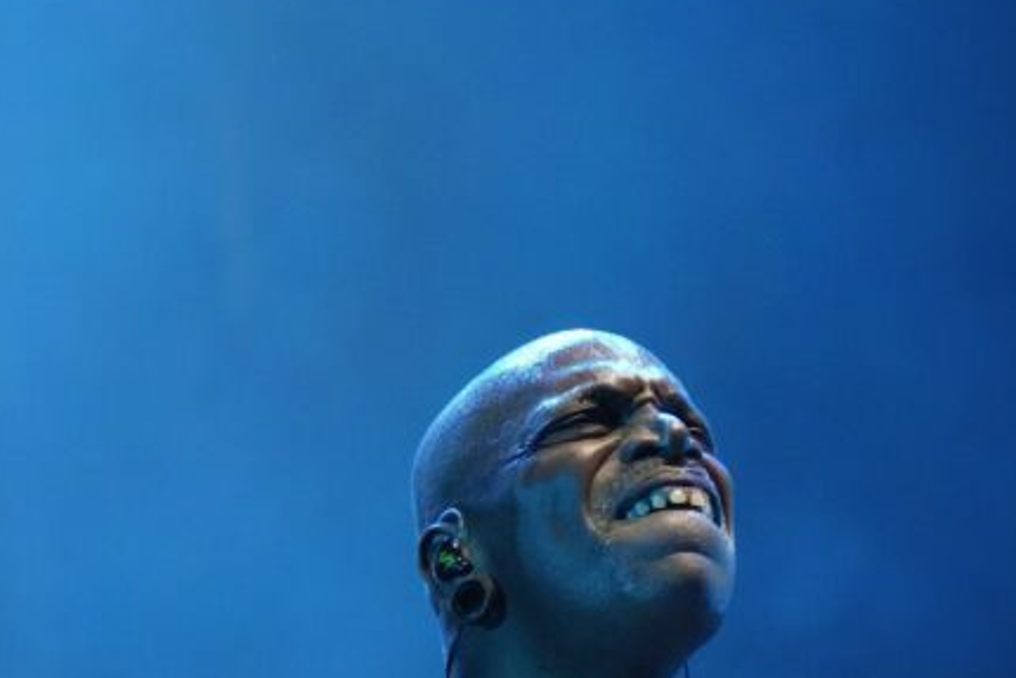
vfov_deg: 2.8
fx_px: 13830
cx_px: 442
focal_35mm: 490
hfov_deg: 4.2
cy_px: 498
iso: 4000
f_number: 6.3
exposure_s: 1/320
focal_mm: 183
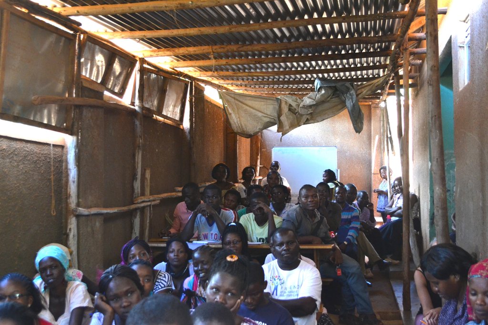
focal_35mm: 48
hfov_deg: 41.1
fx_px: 651
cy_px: 162
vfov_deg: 28.1
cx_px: 244
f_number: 4.8
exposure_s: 1/60
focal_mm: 32
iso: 1800
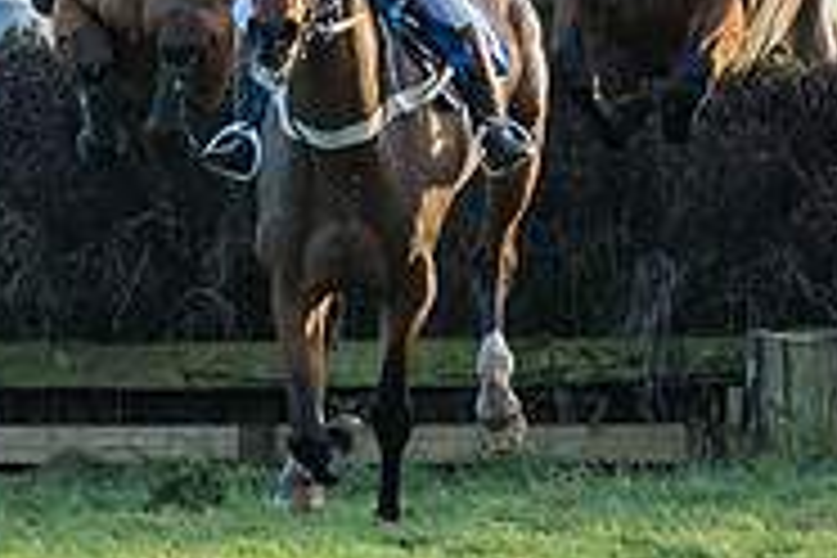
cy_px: -226
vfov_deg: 1.1
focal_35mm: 1240
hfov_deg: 1.7
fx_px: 28828
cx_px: 849
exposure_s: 1/1000
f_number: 4
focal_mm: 195
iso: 800
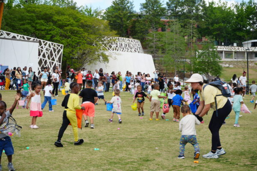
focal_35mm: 70
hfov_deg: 28.8
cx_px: 128
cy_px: 86
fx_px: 500
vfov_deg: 19.5
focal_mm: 70
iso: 100
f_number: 9
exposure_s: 1/125
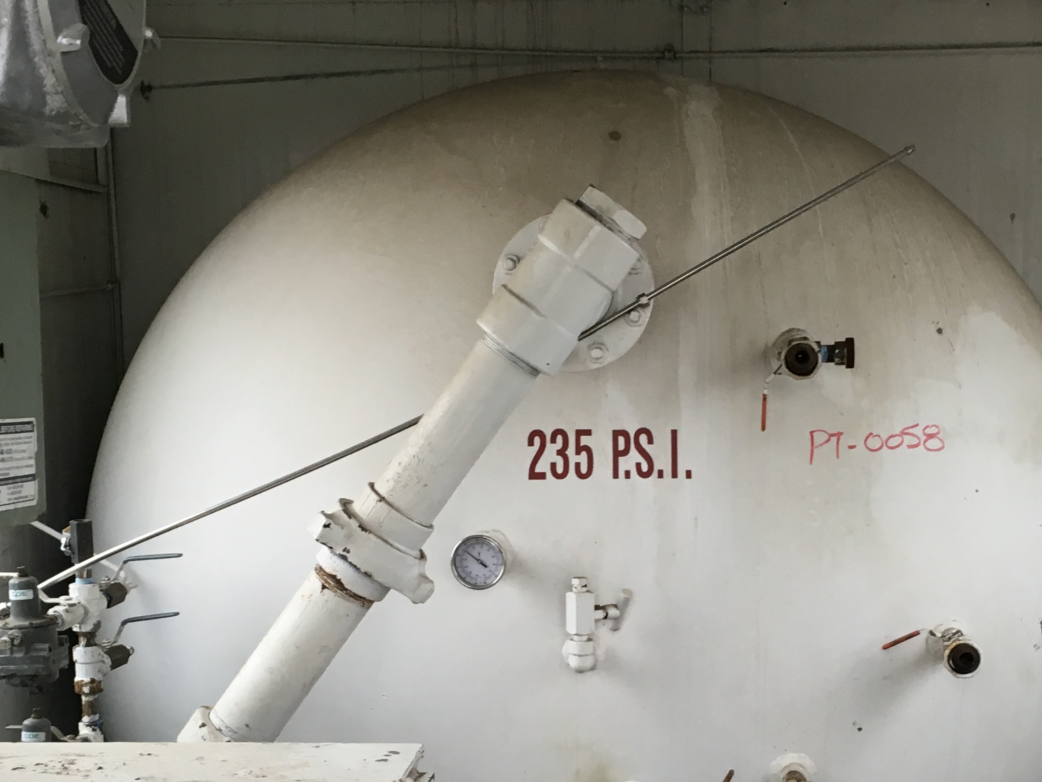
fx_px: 1776
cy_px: 578
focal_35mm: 59
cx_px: 656
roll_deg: -0.9
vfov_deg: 24.6
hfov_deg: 32.5
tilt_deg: -10.7
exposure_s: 1/30
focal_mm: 4.15
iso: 32
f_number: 2.2
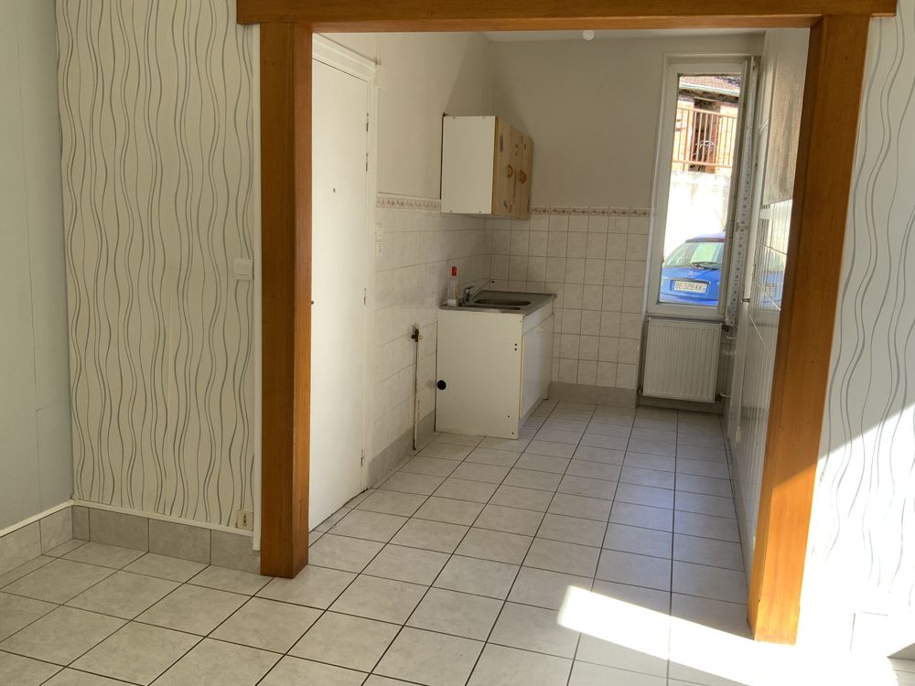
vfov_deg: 48.2
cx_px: 458
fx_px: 767
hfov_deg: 61.7
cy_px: 343
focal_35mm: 29
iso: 25
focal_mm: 3
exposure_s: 1/122
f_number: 1.8
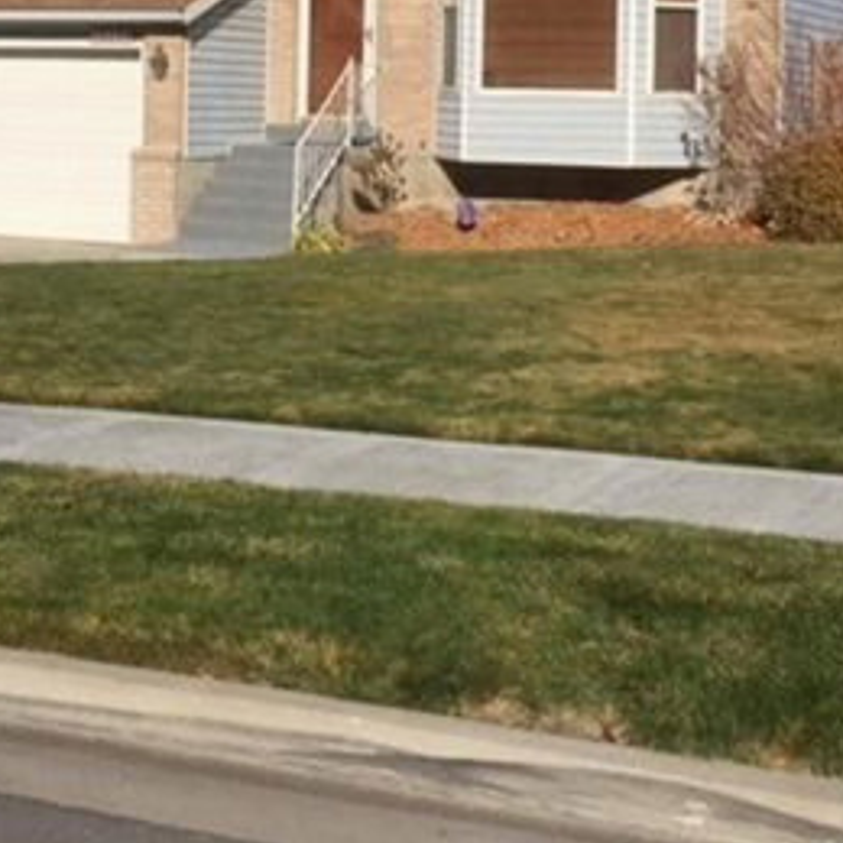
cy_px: 94
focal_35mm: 63
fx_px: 1736
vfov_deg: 26.4
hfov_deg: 27.3
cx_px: 396
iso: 32
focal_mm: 4.15
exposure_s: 1/3968
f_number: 2.2
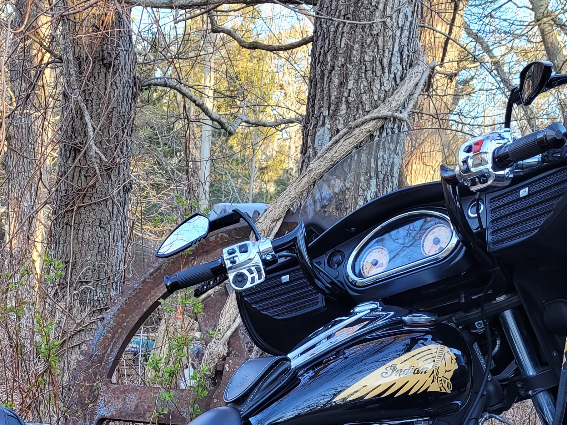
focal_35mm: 66
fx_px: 1081
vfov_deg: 21.1
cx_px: 193
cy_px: 473
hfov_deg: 29.2
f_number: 1.8
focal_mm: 5.4
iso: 50
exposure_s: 1/100
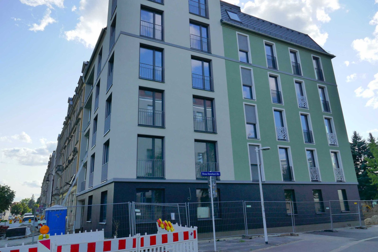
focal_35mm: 25
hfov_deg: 71.5
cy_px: 126
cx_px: 189
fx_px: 262
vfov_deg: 51.3
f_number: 4.5
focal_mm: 9.1
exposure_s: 1/800
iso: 500
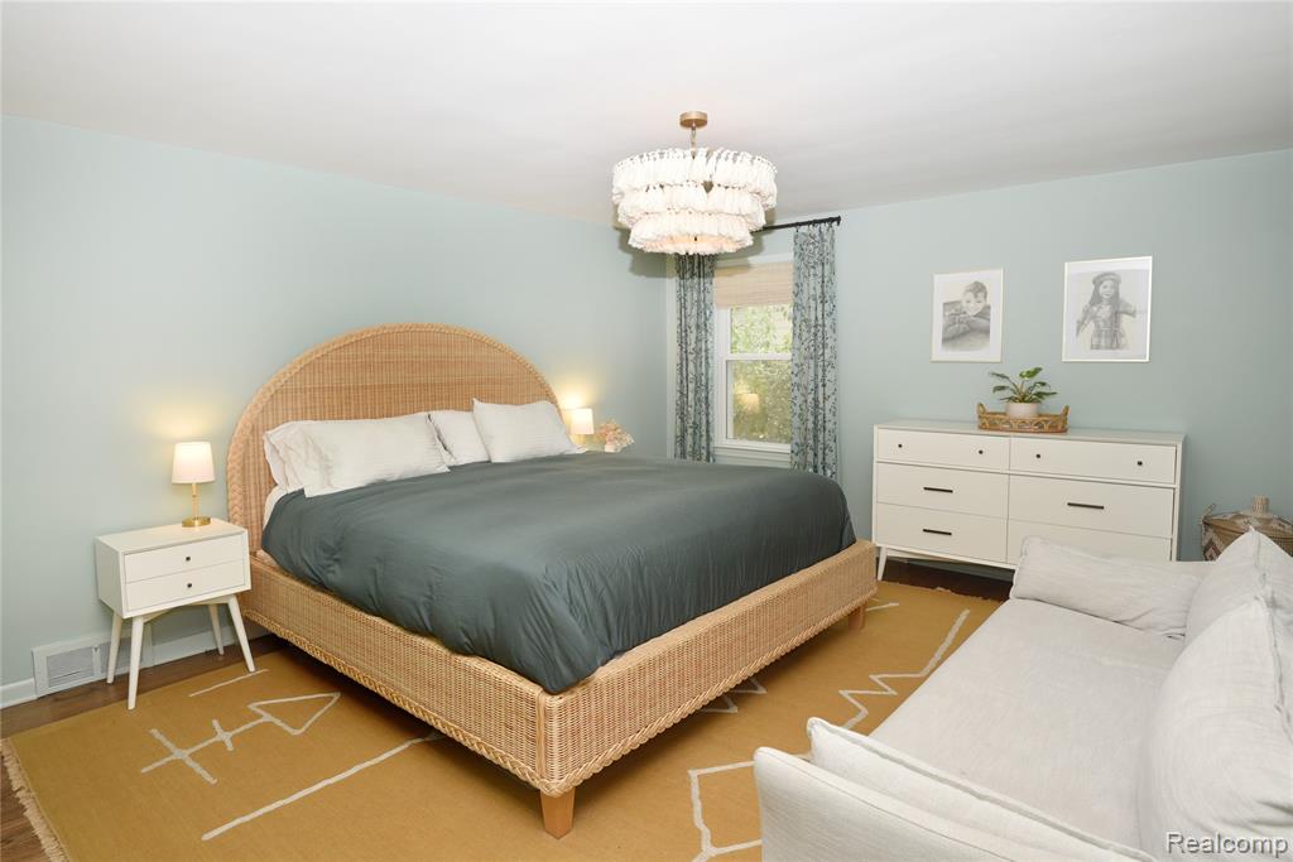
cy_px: 431
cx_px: 646
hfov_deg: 93.3
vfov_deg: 70.5
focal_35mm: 17
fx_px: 611
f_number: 6.3
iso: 125
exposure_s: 1/60
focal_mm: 17
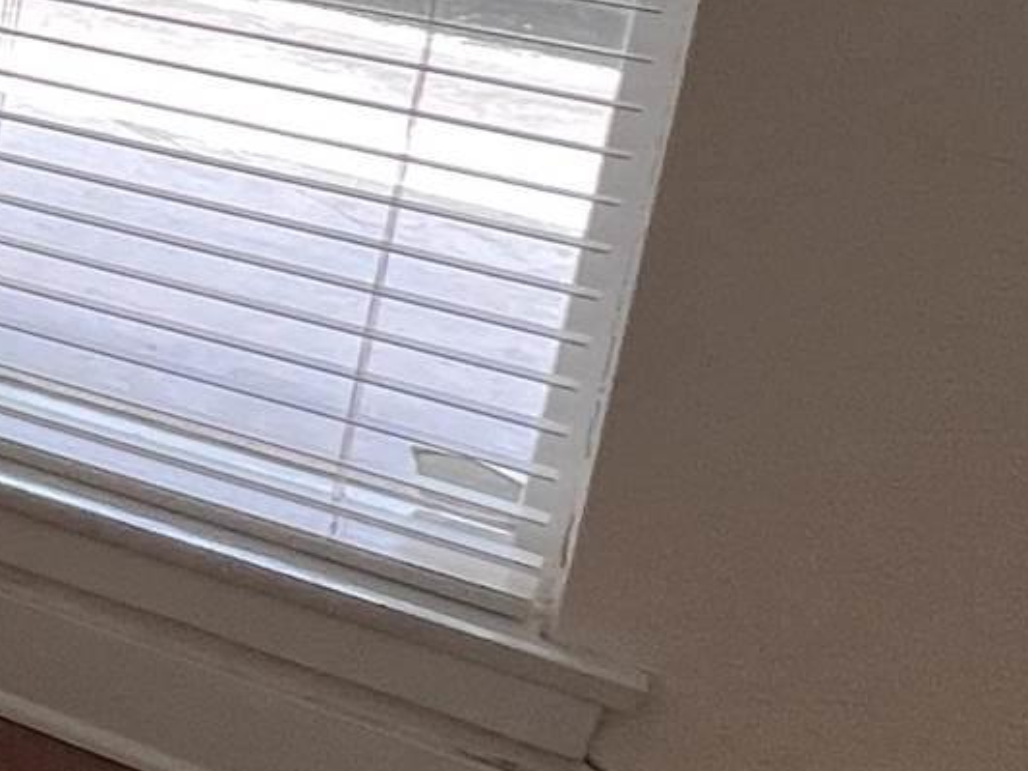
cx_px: -1467
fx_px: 2227
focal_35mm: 75
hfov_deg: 14.9
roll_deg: -1.8
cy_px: -205
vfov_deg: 18.4
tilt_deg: -13.5
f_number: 1.8
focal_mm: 1.57
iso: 50
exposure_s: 1/99
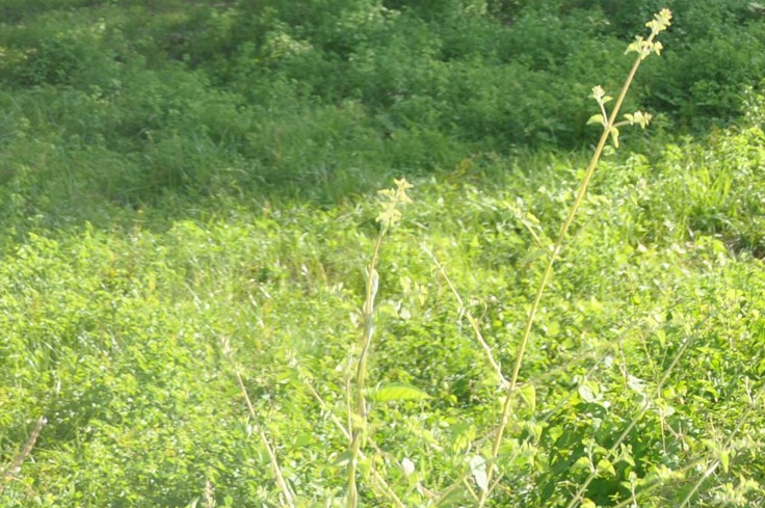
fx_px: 2918
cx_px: 1041
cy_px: -144
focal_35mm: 137
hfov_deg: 14.2
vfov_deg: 9.8
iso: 200
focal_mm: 31
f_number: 5.6
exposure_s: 1/200
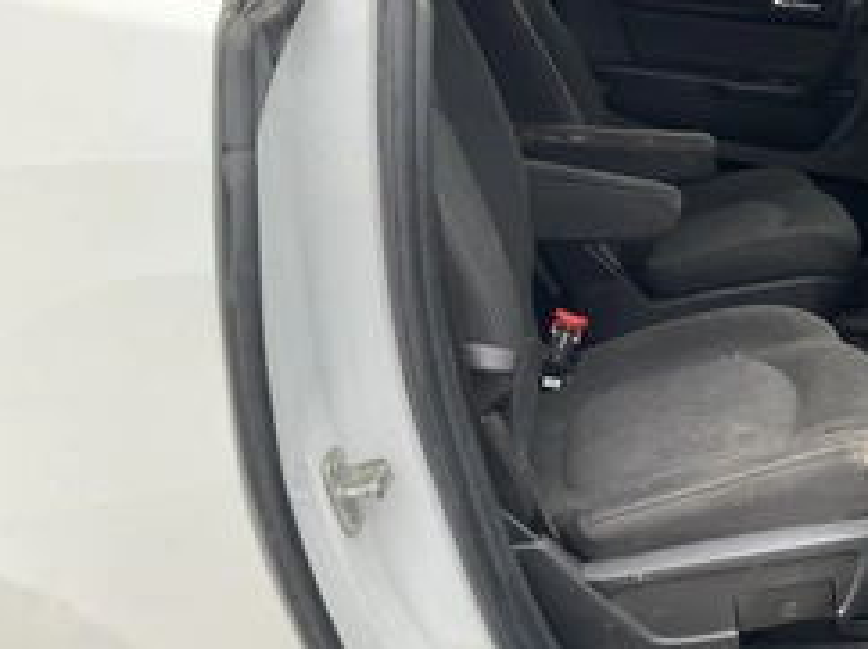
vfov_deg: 29.8
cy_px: 473
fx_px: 1202
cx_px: 710
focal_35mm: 48
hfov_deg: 38.0
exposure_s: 1/172
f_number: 1.8
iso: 20
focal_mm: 3
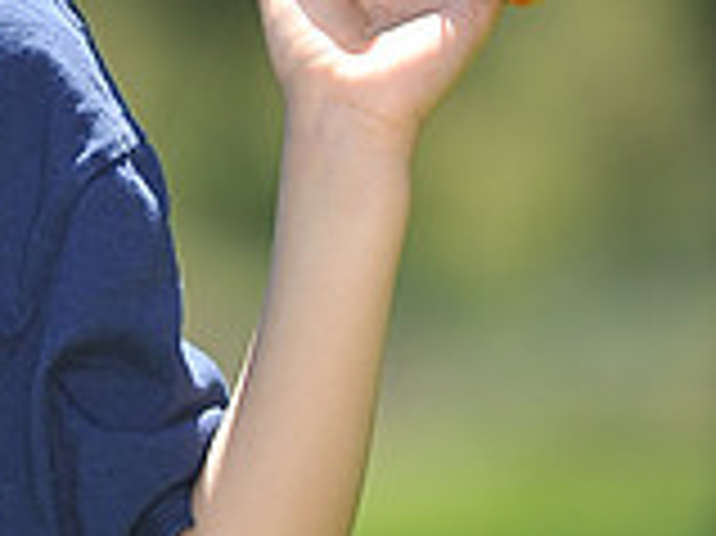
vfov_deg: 2.1
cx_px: -455
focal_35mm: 702
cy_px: -140
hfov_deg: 2.8
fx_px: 14509
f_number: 4.5
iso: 200
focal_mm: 200
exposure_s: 1/640
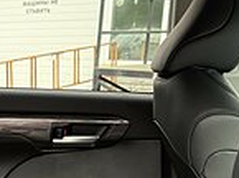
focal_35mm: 91
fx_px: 627
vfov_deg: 15.0
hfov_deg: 19.5
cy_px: 266
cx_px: -92
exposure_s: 1/151
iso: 200
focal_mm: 6.76
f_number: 1.78
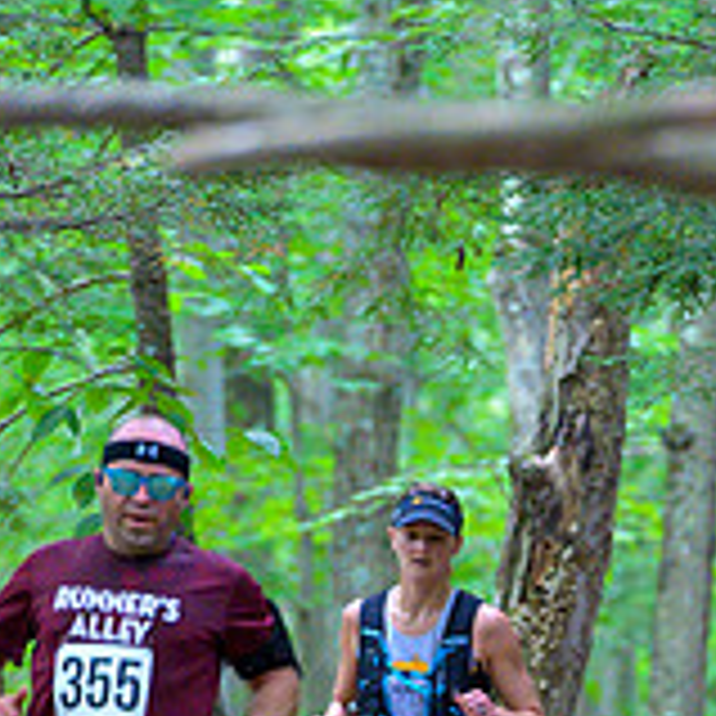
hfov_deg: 3.6
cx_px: 570
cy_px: 932
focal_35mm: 481
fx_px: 11256
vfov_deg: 3.6
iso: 8000
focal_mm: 200
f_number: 4
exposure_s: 1/200
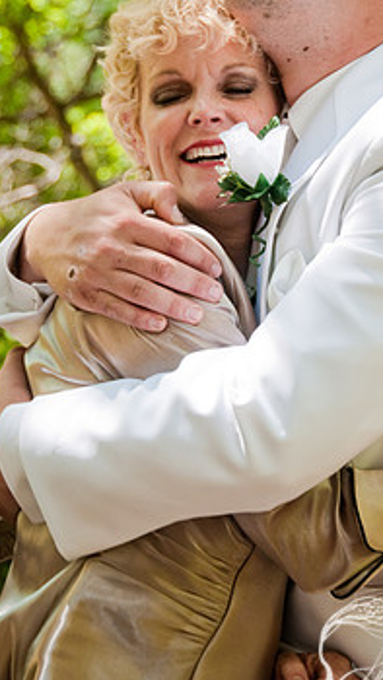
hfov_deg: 9.7
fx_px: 2256
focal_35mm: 125
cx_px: 250
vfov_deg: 17.1
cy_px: 297
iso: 400
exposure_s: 1/100
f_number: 4.8
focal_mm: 62
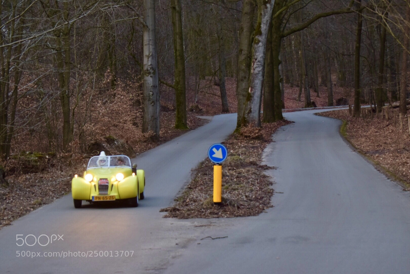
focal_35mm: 112
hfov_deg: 18.2
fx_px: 1281
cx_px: 205
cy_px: 137
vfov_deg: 12.2
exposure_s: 1/60
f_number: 4.5
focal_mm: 75
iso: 560
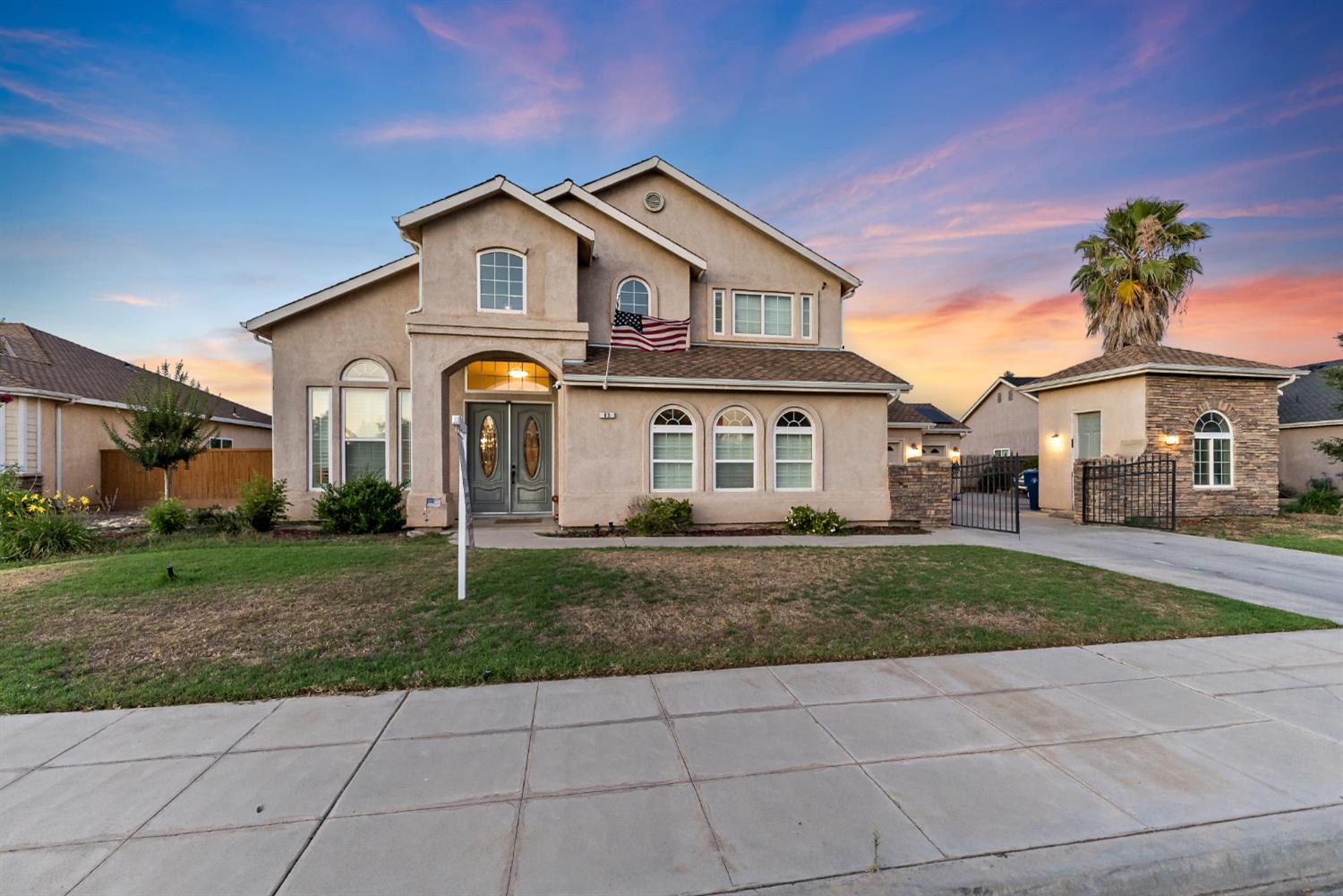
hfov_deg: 104.3
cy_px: 448
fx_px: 522
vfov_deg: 81.2
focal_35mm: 14
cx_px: 672
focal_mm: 14
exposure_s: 1/160
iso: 1600
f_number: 2.8
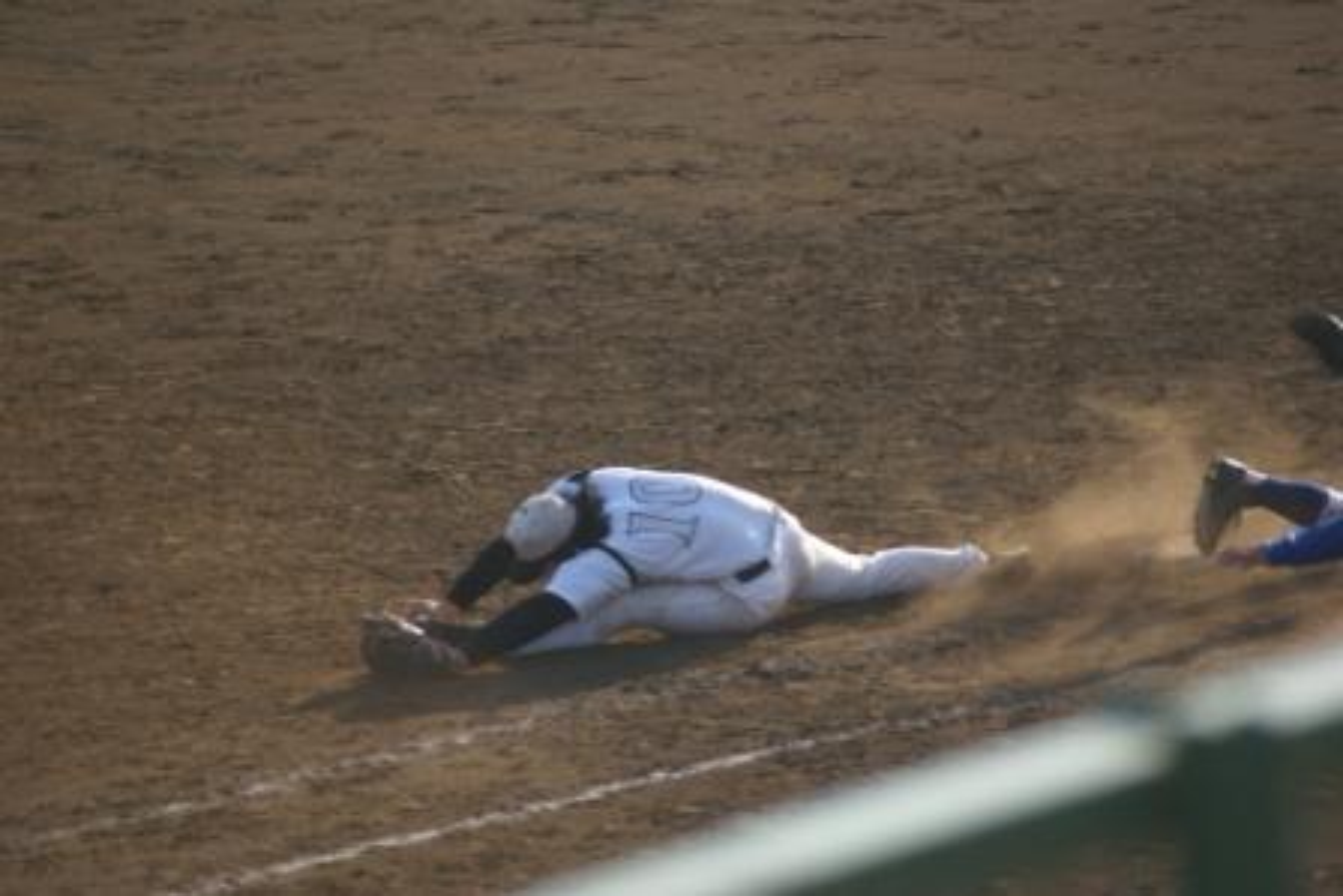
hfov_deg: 6.9
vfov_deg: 4.6
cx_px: 672
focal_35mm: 300
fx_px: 11195
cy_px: 448
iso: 125
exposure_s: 1/320
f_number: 5.6
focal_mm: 200
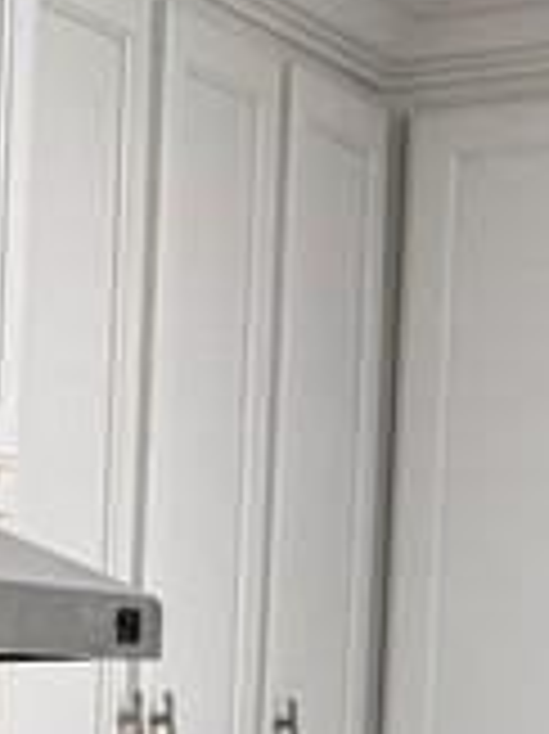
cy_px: 1081
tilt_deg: -4.7
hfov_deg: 9.0
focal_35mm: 151
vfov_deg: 12.5
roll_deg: -0.5
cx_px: -702
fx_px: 3197
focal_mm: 6.76
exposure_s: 1/120
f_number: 1.78
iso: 100
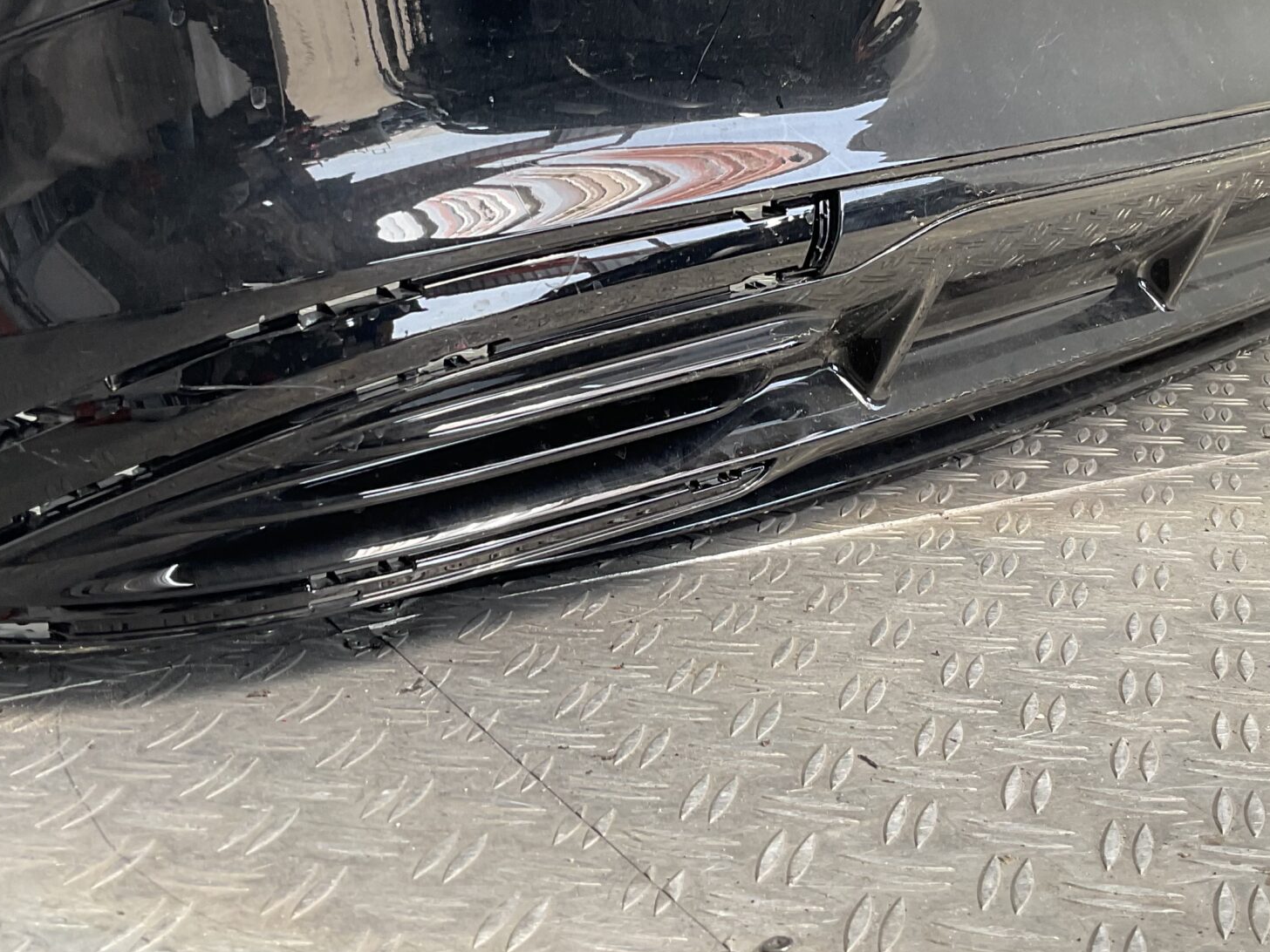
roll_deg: -0.8
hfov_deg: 37.5
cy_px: 216
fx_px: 1871
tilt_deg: -8.9
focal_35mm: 51
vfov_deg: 28.1
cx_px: 691
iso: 25
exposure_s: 1/100
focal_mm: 3
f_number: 1.8
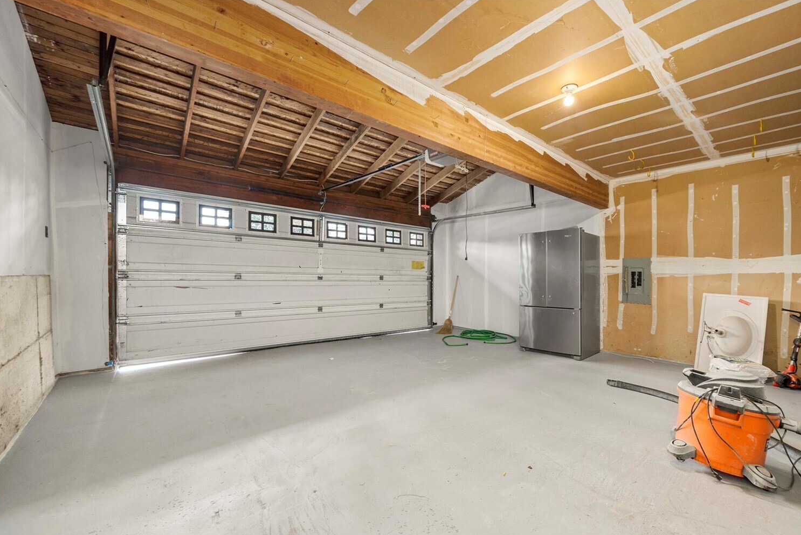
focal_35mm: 14
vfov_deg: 81.1
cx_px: 427
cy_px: 286
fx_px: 312
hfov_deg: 104.1
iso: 800
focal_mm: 13
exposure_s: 1/60
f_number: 7.1
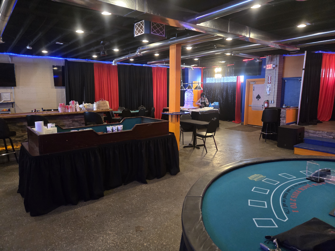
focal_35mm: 23
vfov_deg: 58.9
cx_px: 168
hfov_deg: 73.9
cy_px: 126
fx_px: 223
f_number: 1.8
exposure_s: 1/60
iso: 1600
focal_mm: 5.4
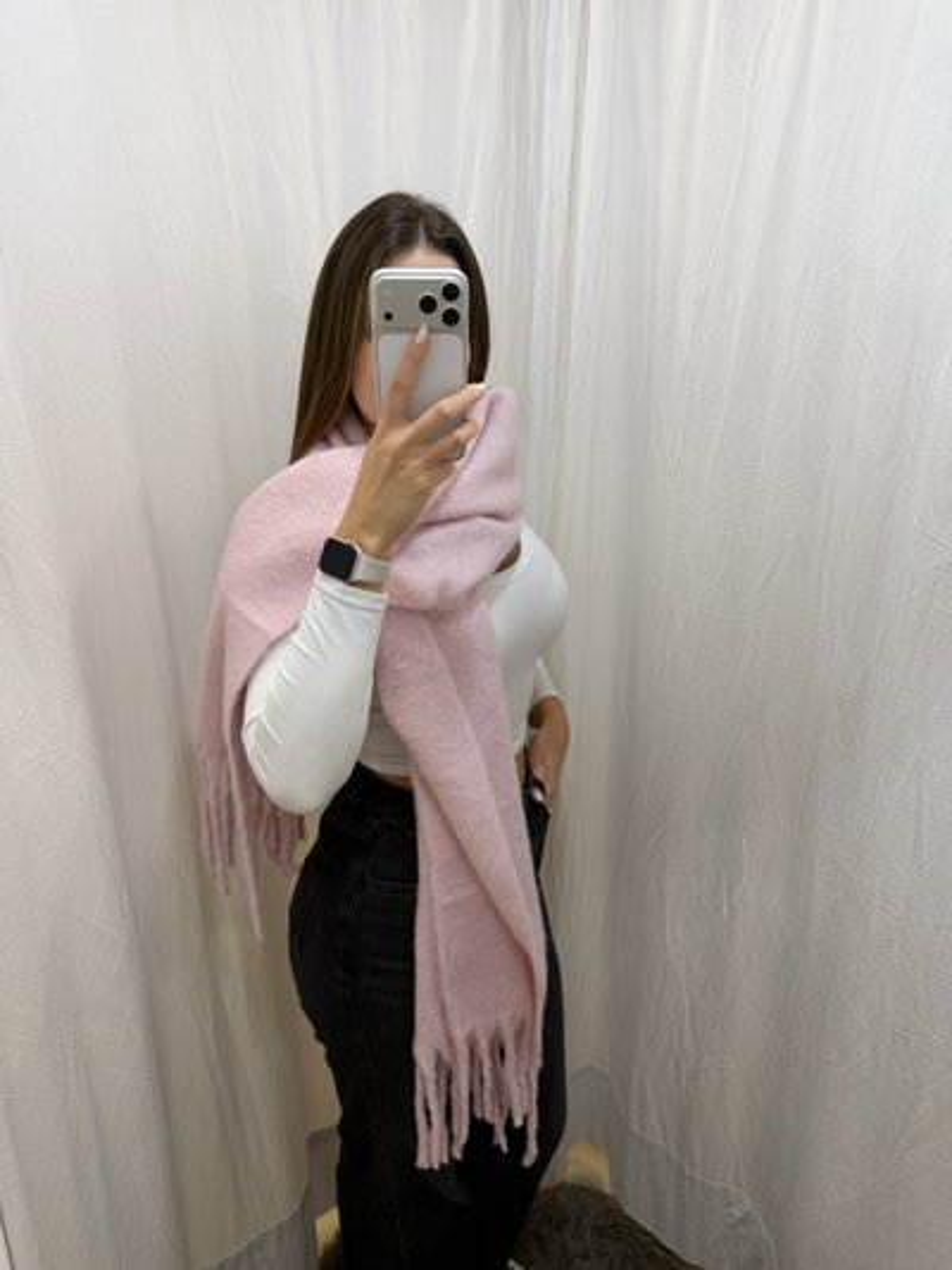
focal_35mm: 24
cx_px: 476
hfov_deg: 56.8
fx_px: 880
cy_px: 635
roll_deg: -0.1
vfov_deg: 71.6
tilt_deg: -18.9
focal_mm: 6.76
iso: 125
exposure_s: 1/100
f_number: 1.78
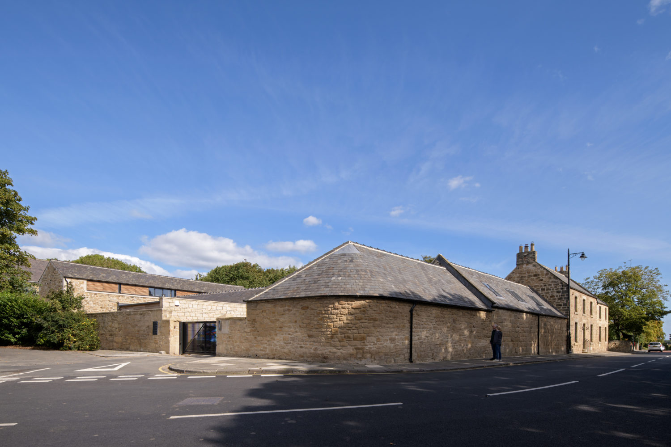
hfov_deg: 86.9
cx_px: 336
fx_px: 354
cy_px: 224
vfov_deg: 64.6
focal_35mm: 19
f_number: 13
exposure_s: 1/125
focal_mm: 19
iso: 200
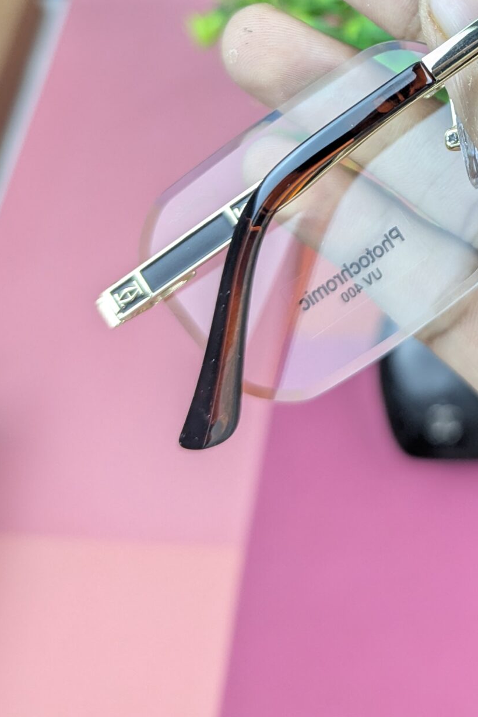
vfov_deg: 34.6
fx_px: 1036
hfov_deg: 24.4
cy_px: -5
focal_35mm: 52
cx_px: 513
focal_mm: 6.81
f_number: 1.85
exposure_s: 1/88.7
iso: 115
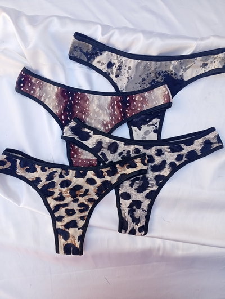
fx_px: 233
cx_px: 112
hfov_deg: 51.5
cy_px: 150
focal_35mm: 27
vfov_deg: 65.2
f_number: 1.8
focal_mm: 3.98
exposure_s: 1/100
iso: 52
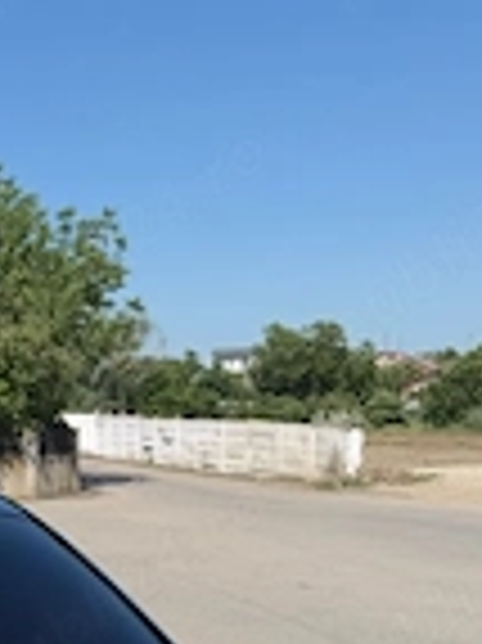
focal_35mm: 67
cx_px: -140
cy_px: 649
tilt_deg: -10.6
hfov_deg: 20.1
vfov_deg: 27.3
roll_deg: +2.2
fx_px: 1246
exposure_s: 1/6173
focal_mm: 6.76
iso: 80
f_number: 1.78
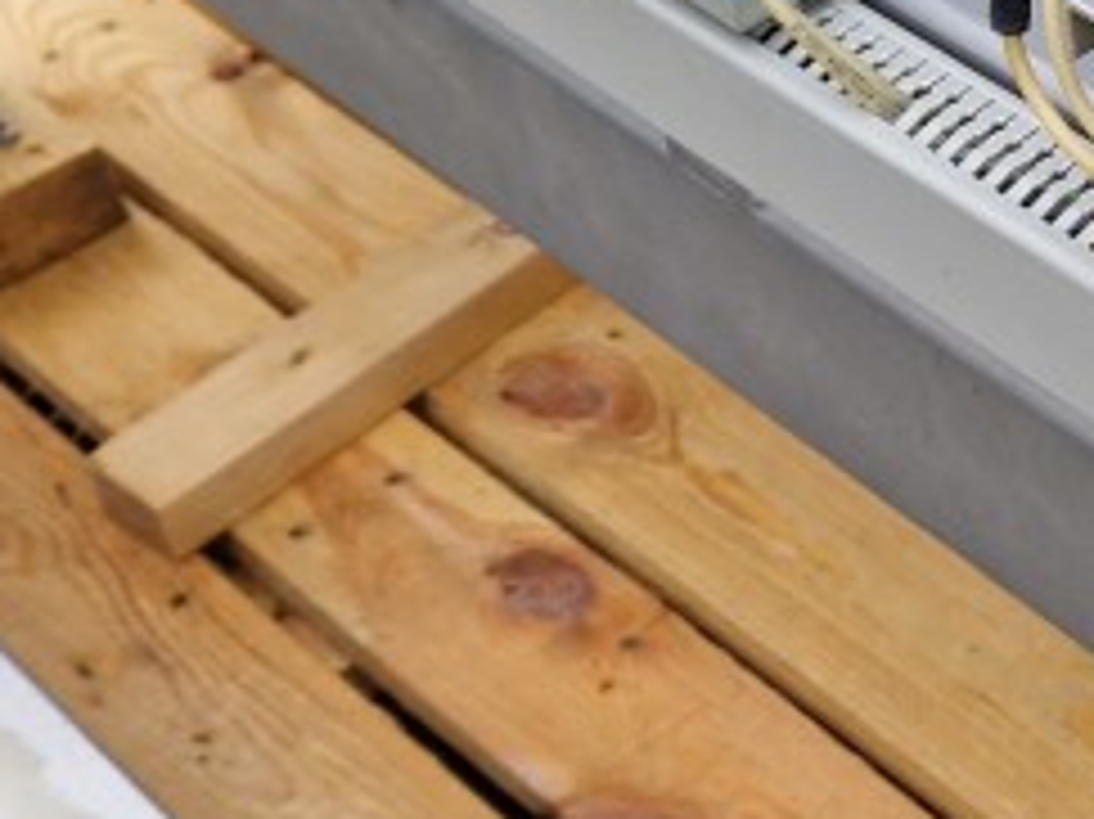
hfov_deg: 18.8
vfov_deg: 15.2
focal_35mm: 97
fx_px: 3064
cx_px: 1405
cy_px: 220
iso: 50
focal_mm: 5.4
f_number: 1.8
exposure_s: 1/514
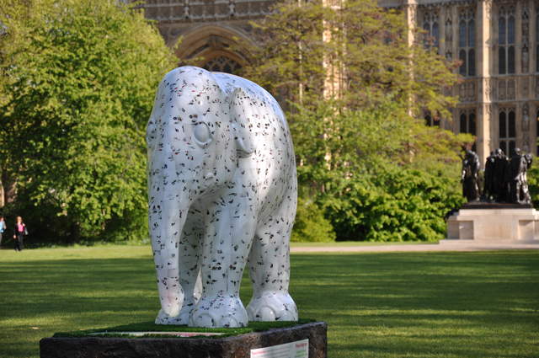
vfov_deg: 10.1
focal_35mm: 135
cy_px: 179
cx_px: 270
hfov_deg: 15.2
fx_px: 2019
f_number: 5.6
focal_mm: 90
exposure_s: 1/200
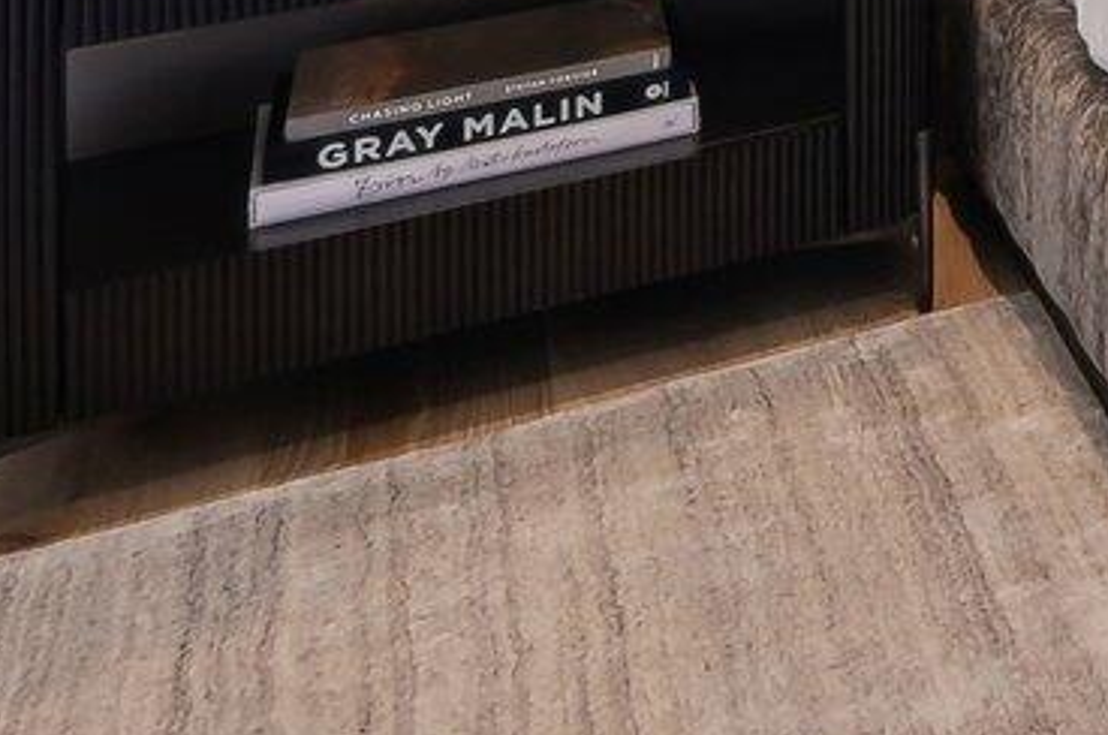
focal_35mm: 78
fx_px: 2396
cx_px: 2436
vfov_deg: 14.2
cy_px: -792
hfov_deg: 16.5
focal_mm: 14
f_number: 8
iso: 200
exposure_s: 1/40
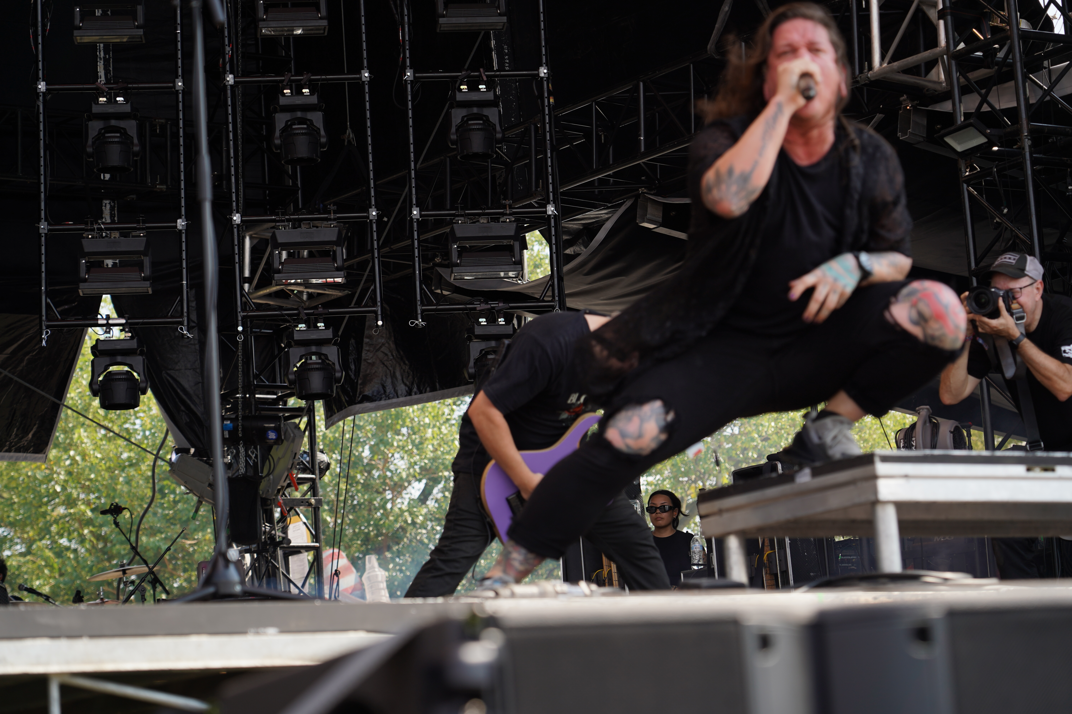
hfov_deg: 20.4
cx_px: 536
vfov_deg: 13.7
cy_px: 357
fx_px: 2978
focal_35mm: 100
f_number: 5.6
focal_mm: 100
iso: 100
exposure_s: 1/250
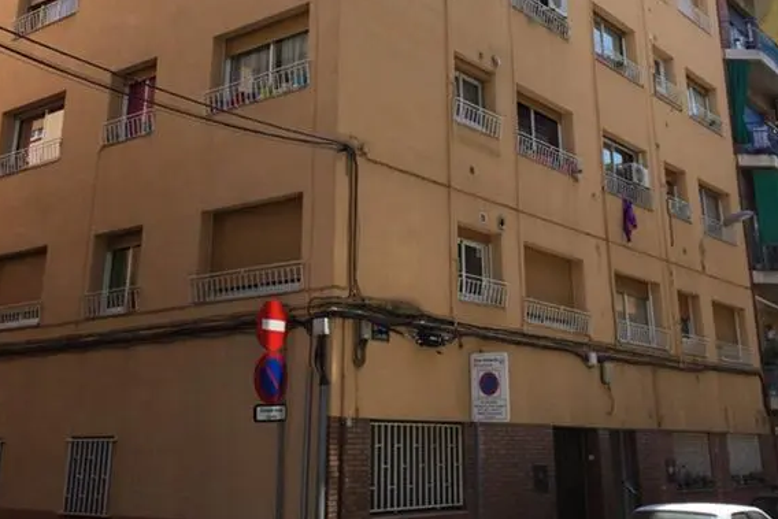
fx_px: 951
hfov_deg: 44.5
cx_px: 384
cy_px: 109
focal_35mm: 44
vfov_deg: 29.9
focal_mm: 3.3
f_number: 2.4
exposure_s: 1/662
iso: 25
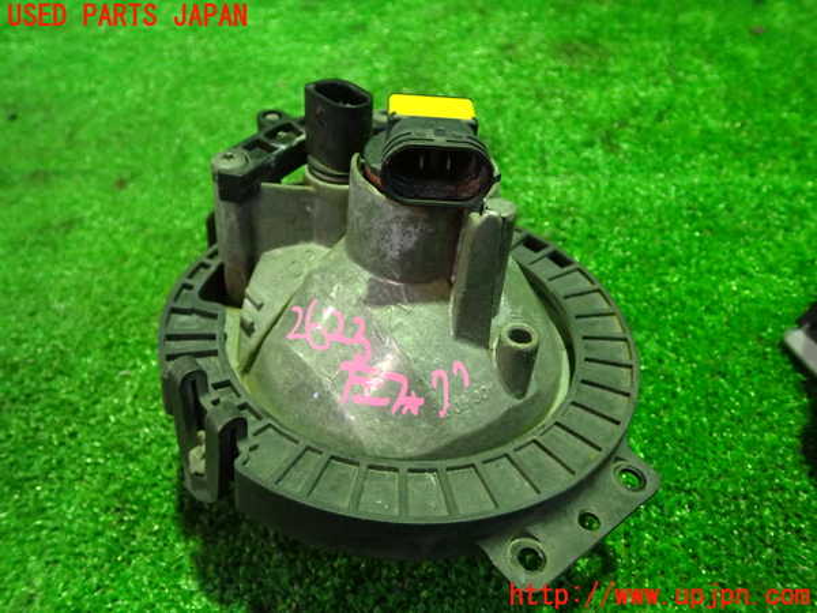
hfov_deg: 60.0
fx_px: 708
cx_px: 408
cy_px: 306
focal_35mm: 30
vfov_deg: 46.8
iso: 800
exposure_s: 1/25
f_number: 2.3
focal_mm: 5.4
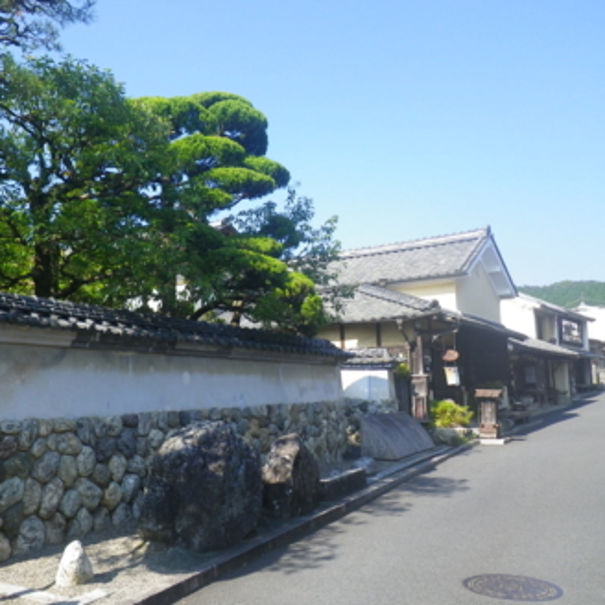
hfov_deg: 47.6
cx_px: 197
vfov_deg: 48.4
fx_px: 672
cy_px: 299
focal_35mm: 34
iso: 80
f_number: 4.2
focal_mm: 5
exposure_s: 1/200
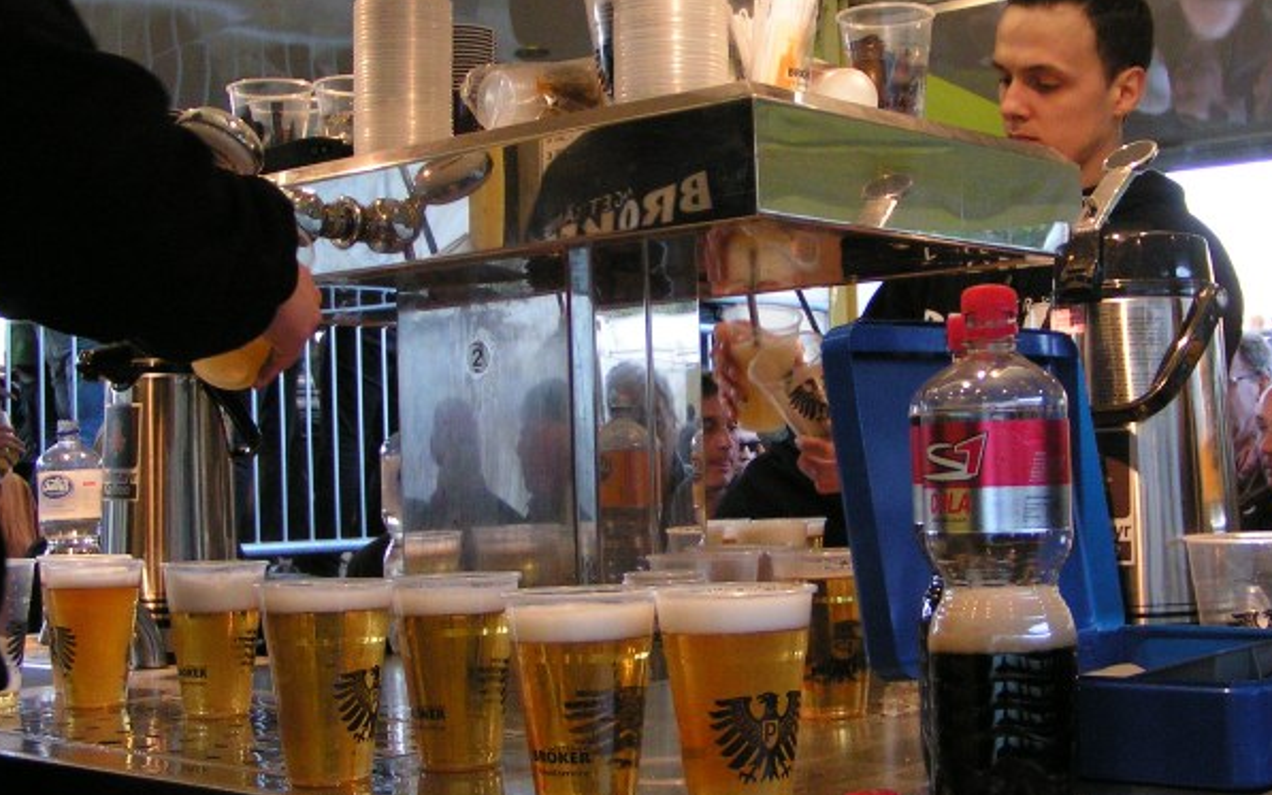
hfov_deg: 37.5
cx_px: 688
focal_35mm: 54
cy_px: 307
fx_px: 1872
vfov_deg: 23.9
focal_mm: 5.8
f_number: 2.8
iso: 200
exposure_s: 1/30
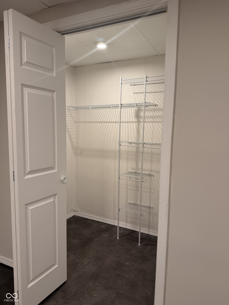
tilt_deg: -6.3
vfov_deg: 71.6
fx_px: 212
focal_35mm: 24
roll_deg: -1.3
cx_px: 114
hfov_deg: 56.8
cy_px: 152
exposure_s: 1/120
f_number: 1.78
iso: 160
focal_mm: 6.76
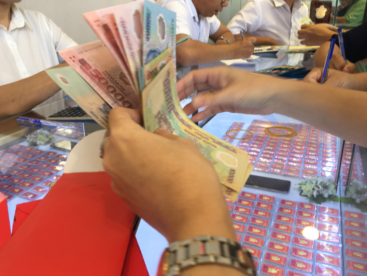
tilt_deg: -20.3
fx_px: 318
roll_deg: +1.7
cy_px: 141
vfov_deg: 46.8
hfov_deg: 59.9
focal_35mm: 30
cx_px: 177
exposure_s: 1/50
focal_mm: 4.15
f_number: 2.2
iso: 32
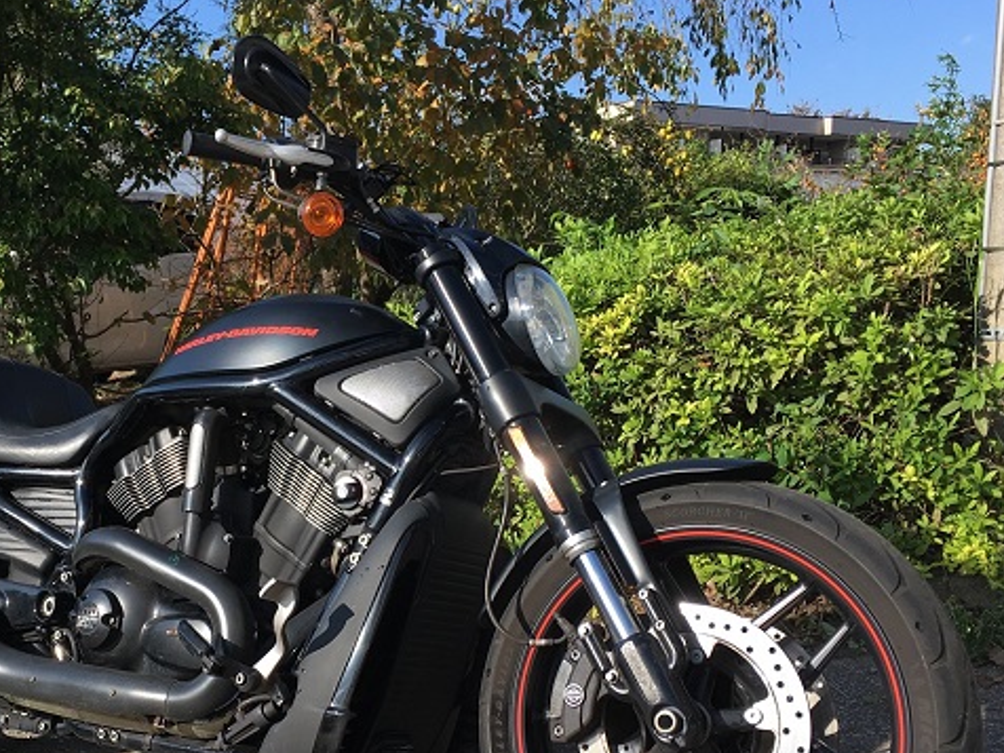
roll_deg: +2.8
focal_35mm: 43
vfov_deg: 33.2
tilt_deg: -11.0
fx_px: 1247
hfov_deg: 43.3
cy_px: 524
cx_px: 348
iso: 25
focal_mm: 4.15
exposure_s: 1/864
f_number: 2.2
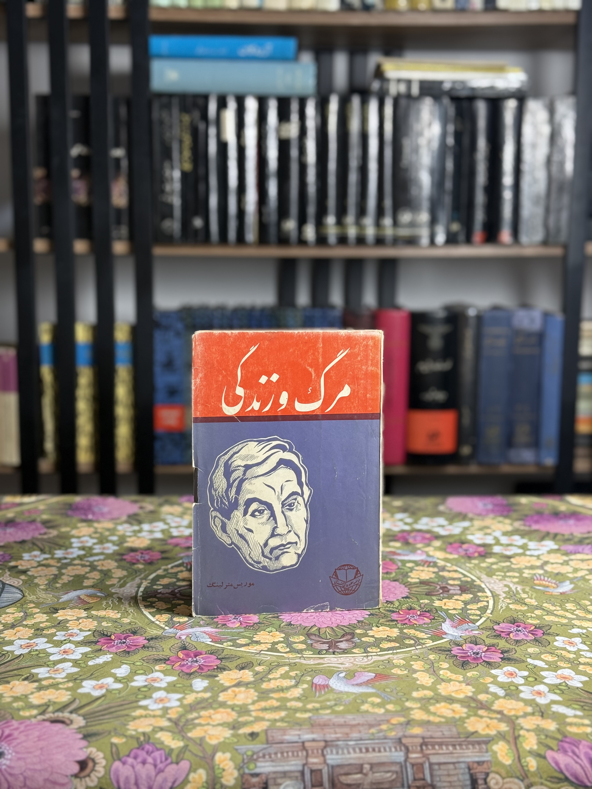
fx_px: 1095
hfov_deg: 30.3
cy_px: 394
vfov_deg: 39.7
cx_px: 296
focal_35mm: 48
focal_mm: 6.76
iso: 100
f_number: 1.78
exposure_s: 1/100
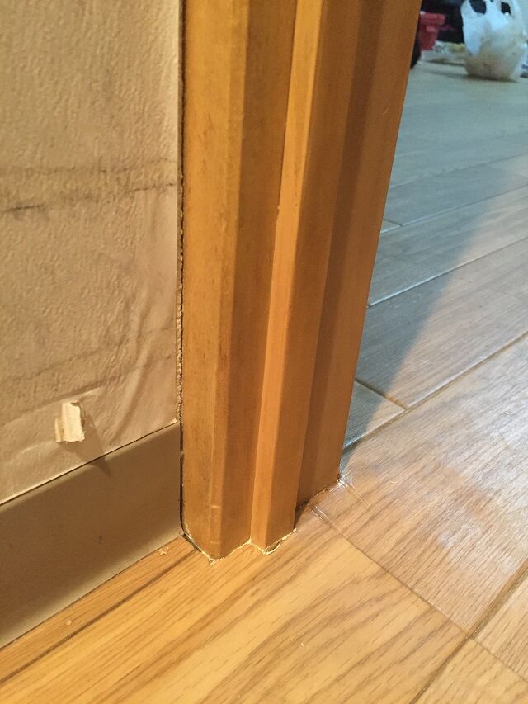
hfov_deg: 48.2
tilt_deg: -30.1
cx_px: 264
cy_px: 352
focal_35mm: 29
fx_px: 590
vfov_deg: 61.7
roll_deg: -4.4
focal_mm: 4.15
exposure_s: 1/17
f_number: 2.2
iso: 250
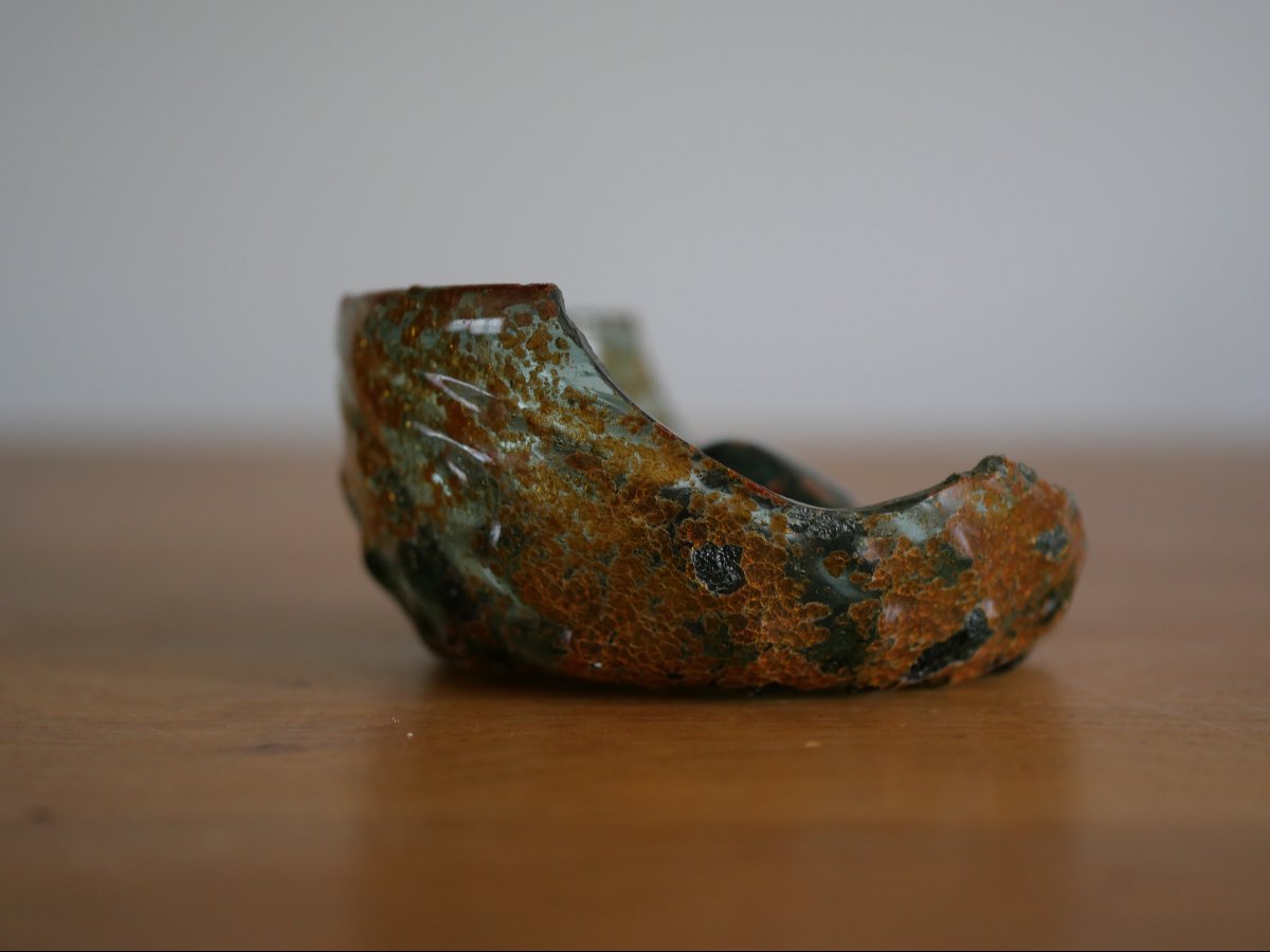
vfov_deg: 24.4
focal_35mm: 60
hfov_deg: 32.2
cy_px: 476
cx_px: 635
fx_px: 2201
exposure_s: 1/60
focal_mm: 30
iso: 500
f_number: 2.8
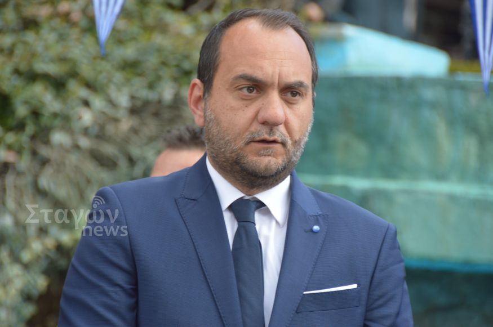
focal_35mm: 300
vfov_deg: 4.6
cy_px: 164
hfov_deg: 6.9
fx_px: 4103
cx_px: 246
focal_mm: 200
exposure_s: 1/320
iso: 400
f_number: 5.6
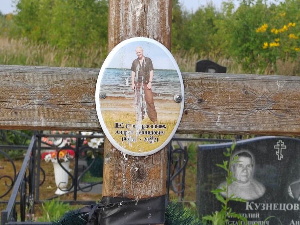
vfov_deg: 20.2
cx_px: 150
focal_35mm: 73
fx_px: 633
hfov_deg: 26.7
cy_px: 112
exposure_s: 1/400
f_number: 1.9
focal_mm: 5.52
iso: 100
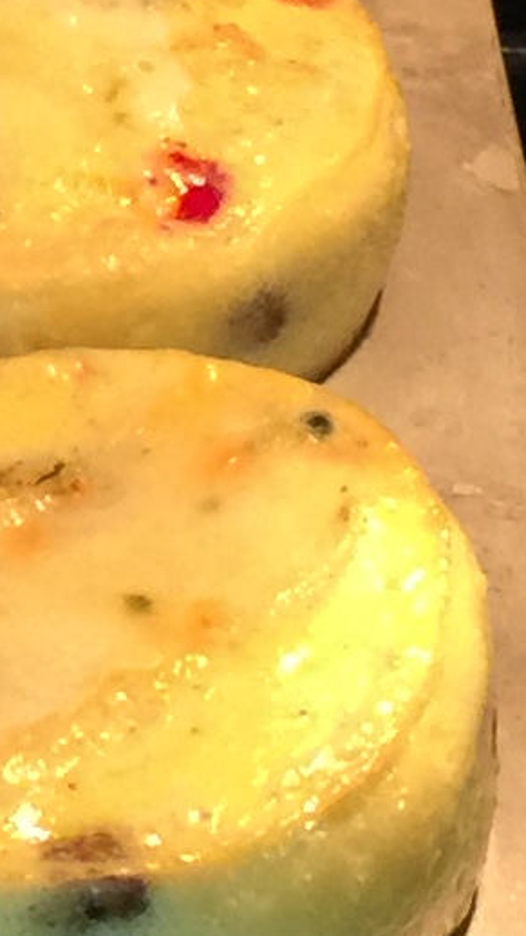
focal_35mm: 199
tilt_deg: -38.6
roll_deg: +0.5
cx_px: -437
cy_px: 296
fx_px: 4939
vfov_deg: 10.8
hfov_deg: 6.0
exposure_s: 1/15
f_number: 2.2
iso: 80
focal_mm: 4.15
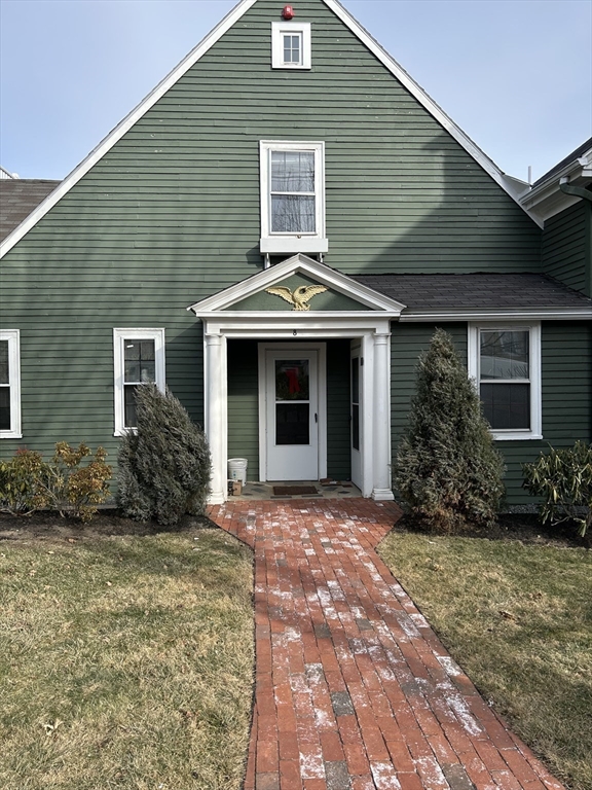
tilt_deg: -2.7
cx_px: 296
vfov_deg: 67.3
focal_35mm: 26
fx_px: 593
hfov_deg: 53.1
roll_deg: +1.3
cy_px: 395
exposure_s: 1/1511
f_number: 1.5
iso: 50
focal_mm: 5.7
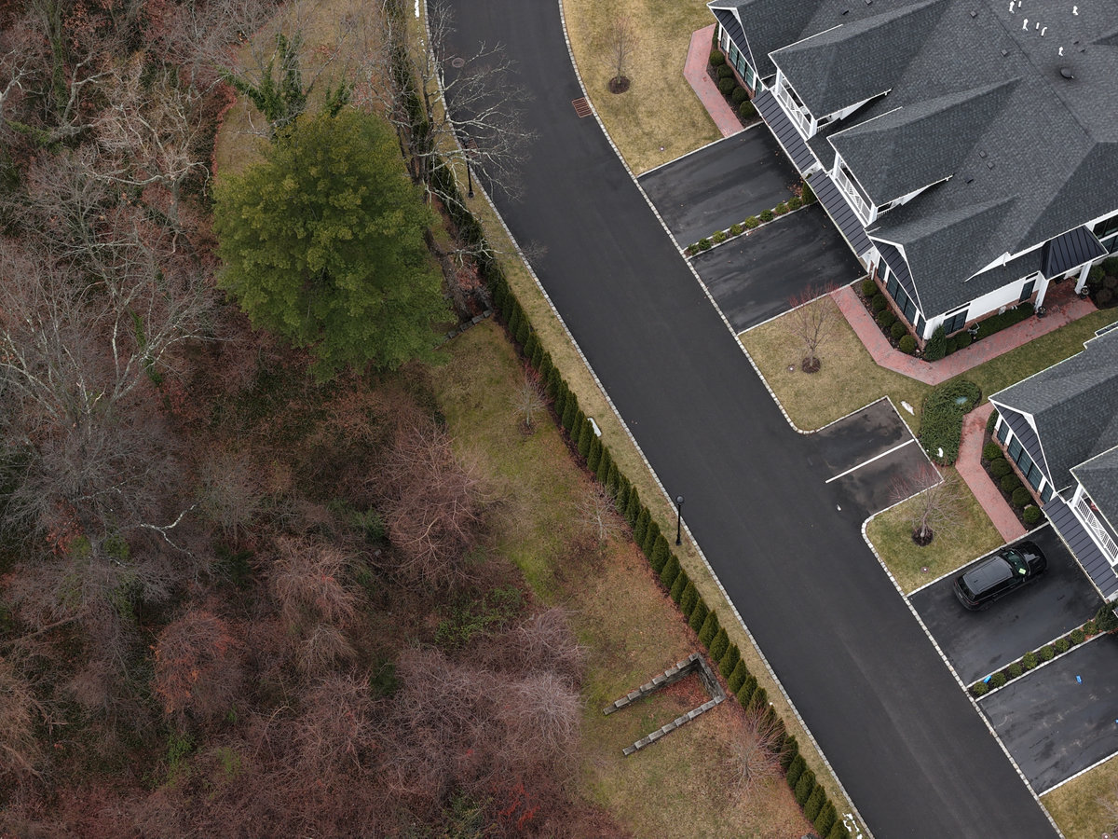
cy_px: 420
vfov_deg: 21.0
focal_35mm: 70
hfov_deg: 27.8
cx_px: 559
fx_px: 2261
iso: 100
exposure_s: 1/20
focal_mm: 19.4
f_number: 2.8
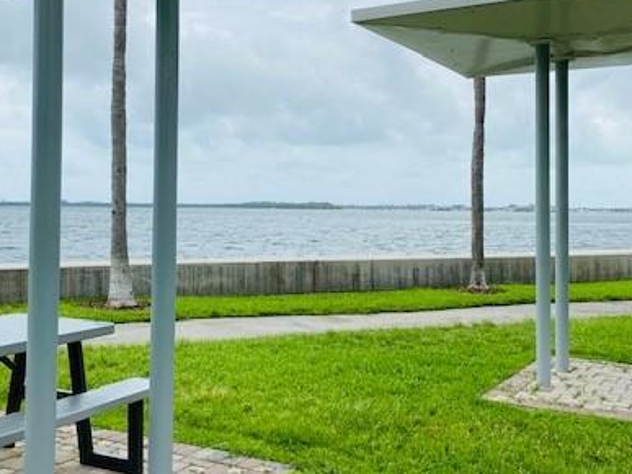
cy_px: 188
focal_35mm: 43
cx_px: 211
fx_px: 785
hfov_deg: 43.3
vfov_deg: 33.5
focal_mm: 4.25
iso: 32
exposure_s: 1/2513
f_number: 1.8
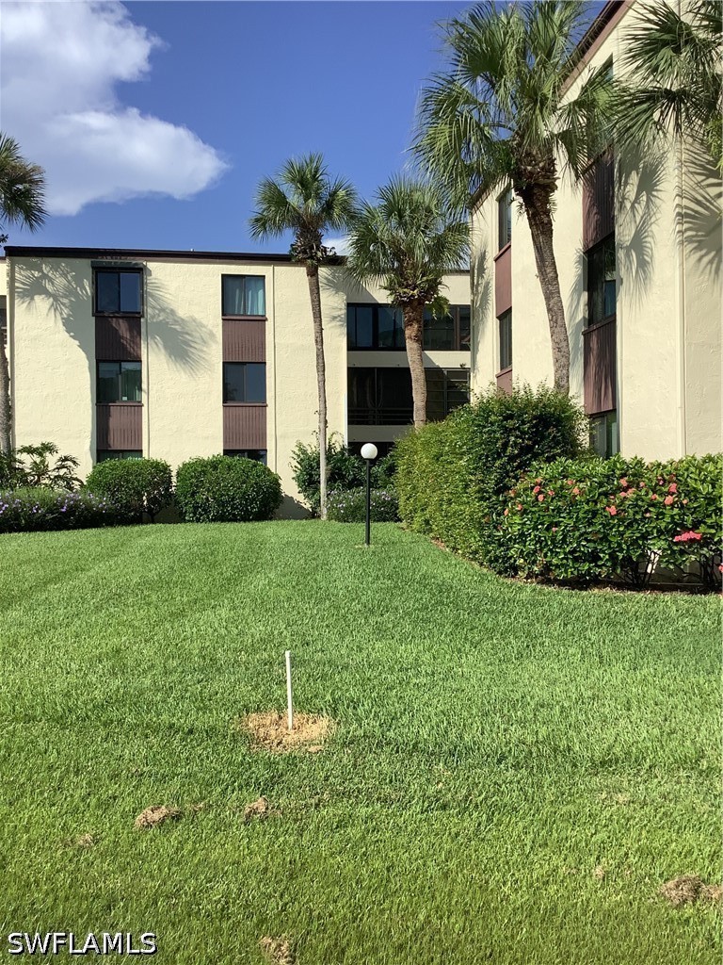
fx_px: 863
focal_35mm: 31
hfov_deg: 45.4
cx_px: 362
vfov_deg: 58.4
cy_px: 482
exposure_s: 1/1567
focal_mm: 3.3
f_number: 2.4
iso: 25
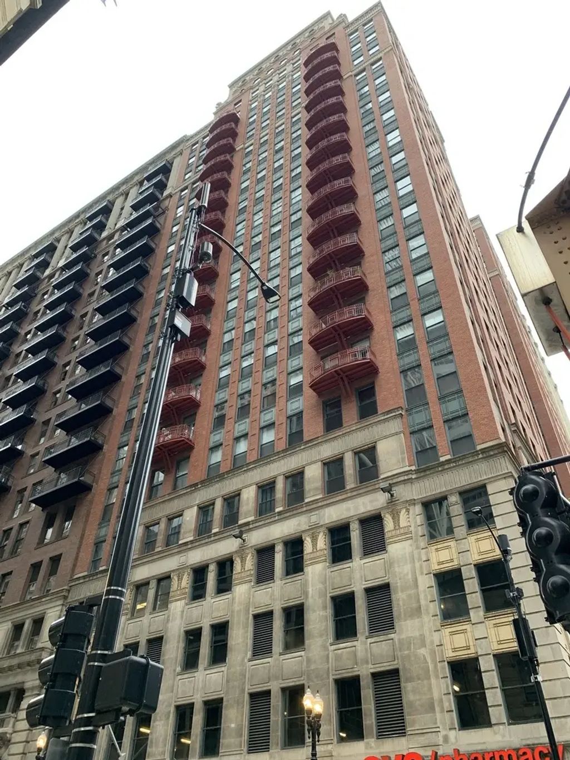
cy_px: 380
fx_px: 571
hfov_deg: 53.1
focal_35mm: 26
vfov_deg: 67.3
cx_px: 285
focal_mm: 4.25
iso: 50
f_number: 1.8
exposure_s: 1/121
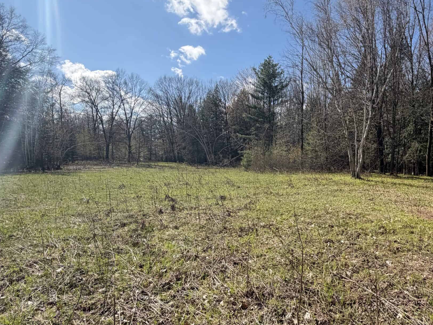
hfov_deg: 74.0
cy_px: 172
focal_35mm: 22
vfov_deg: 61.0
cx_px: 290
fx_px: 275
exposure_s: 1/770
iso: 40
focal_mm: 2.22
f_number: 2.2
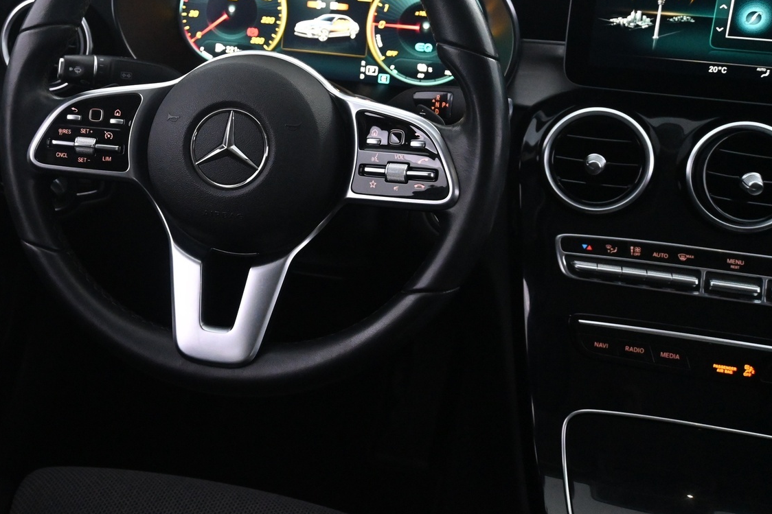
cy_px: 158
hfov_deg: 39.0
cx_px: 218
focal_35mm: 50
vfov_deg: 26.9
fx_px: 1066
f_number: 4.2
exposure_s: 1/60
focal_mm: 23
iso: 4000
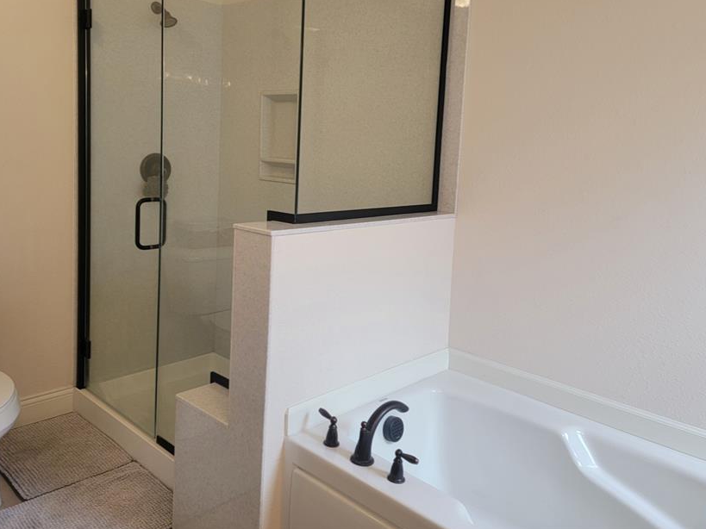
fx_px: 612
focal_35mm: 30
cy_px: 202
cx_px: 354
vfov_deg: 46.4
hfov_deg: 60.0
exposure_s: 1/120
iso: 100
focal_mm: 6.7
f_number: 1.8
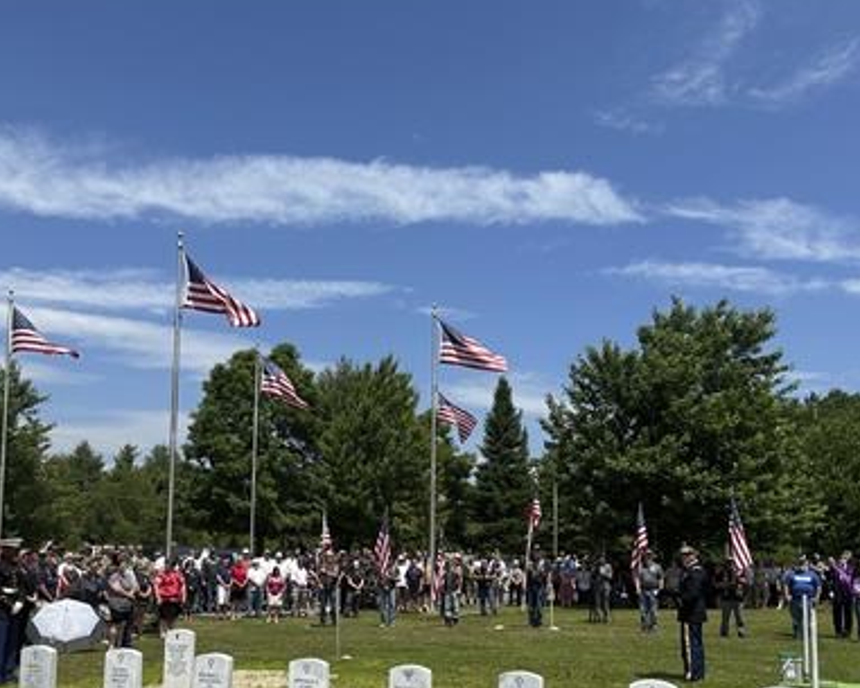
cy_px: 489
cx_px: 370
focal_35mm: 40
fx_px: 1018
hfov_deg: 45.7
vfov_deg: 36.7
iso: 80
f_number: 1.78
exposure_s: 1/6623
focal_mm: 6.86
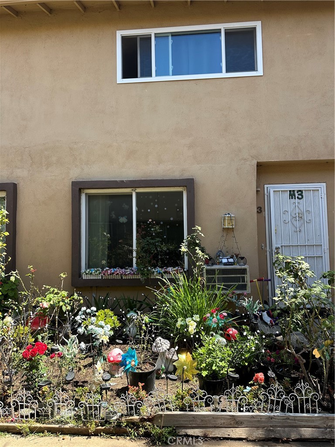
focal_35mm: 24
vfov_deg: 71.6
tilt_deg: +3.7
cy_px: 224
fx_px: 310
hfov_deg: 56.8
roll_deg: -0.2
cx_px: 168
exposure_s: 1/822
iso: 80
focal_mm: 6.86
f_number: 1.78
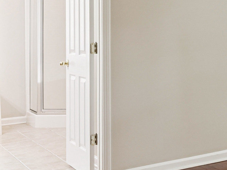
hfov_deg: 21.8
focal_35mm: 75
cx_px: 337
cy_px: 40
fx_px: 492
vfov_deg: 19.5
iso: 250
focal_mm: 17
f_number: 8
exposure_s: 1/8
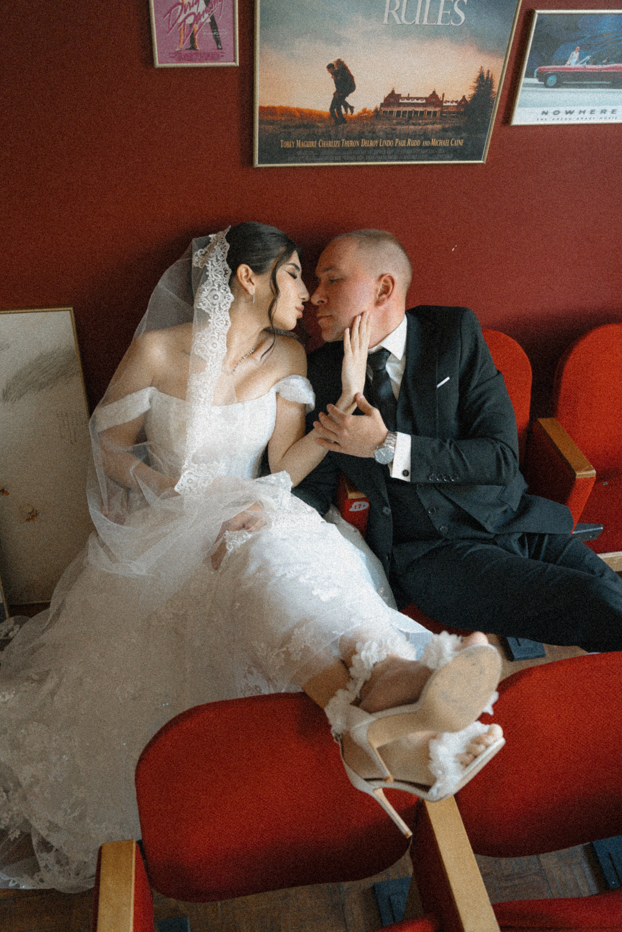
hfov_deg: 45.0
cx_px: 311
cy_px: 466
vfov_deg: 63.7
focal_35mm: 29
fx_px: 752
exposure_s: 1/200
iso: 2000
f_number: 3.2
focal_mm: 29
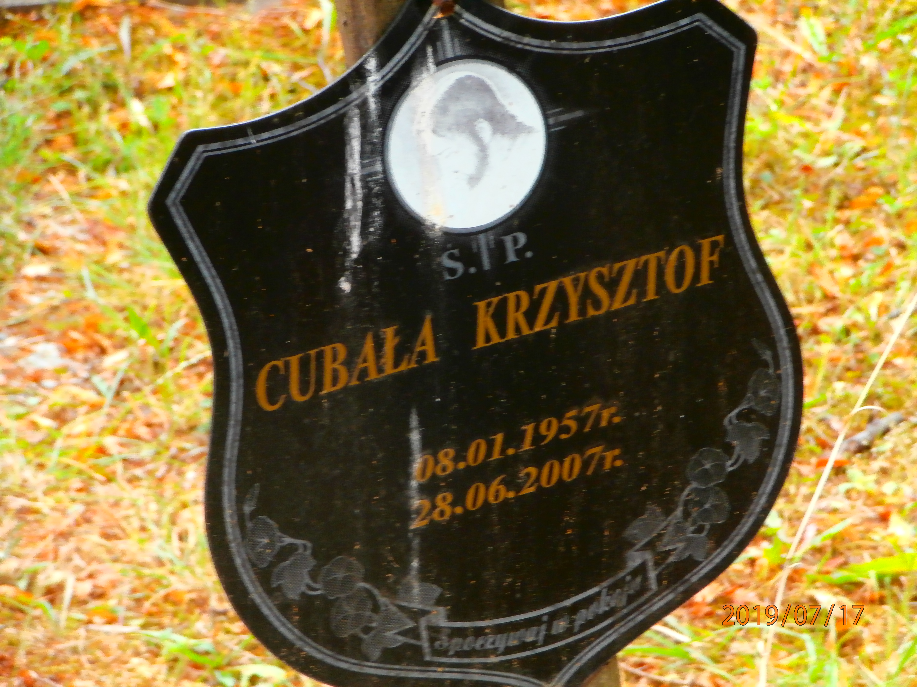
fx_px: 4397
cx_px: 458
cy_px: 344
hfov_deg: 11.9
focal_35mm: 166
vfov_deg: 8.9
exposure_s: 1/60
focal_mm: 29.39
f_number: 5.8
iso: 200
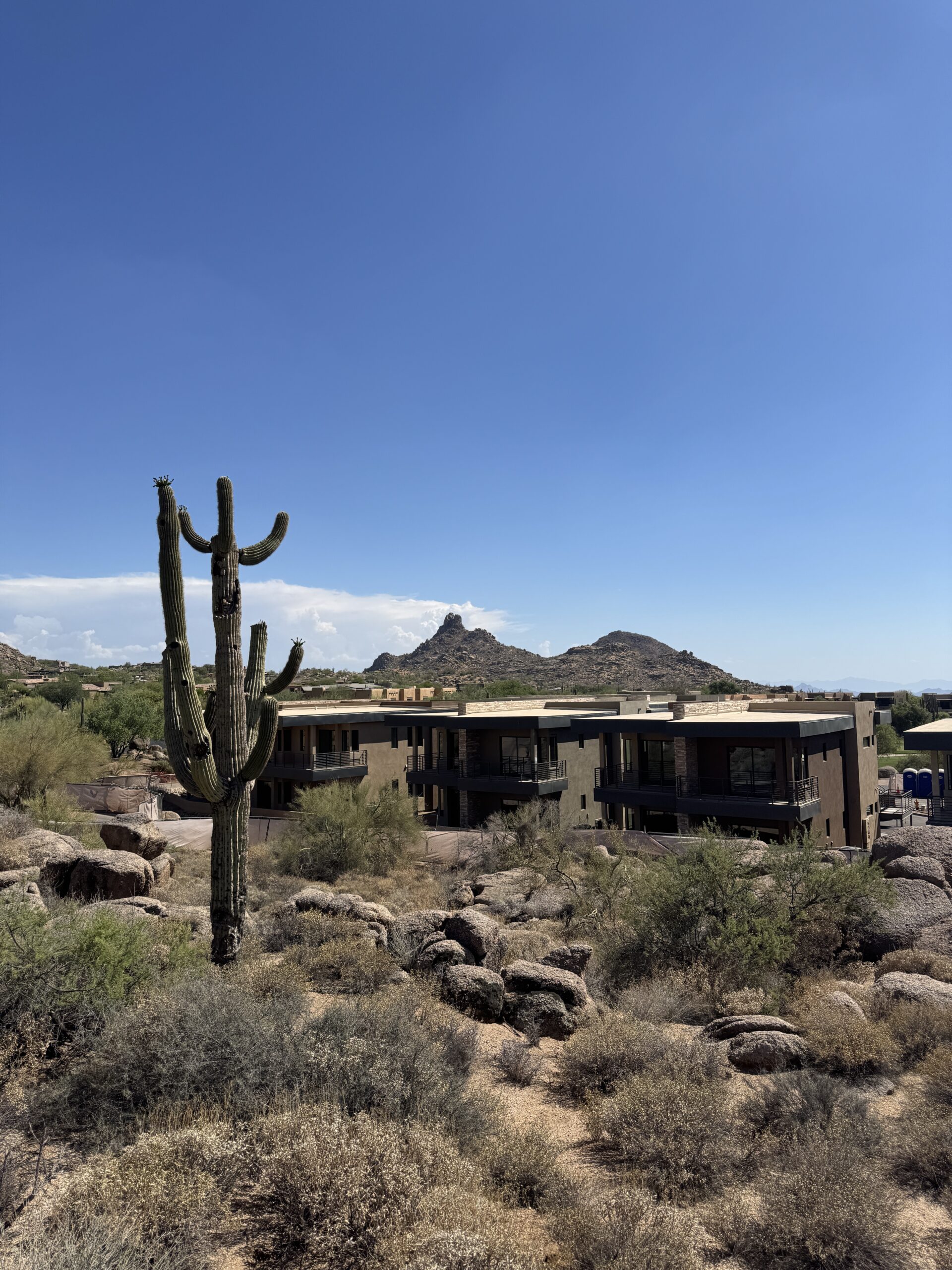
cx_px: 476
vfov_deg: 71.6
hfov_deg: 56.8
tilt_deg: +4.1
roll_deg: +1.0
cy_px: 635
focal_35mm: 24
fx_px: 880
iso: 80
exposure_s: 1/6410
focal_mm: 6.76
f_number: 1.78
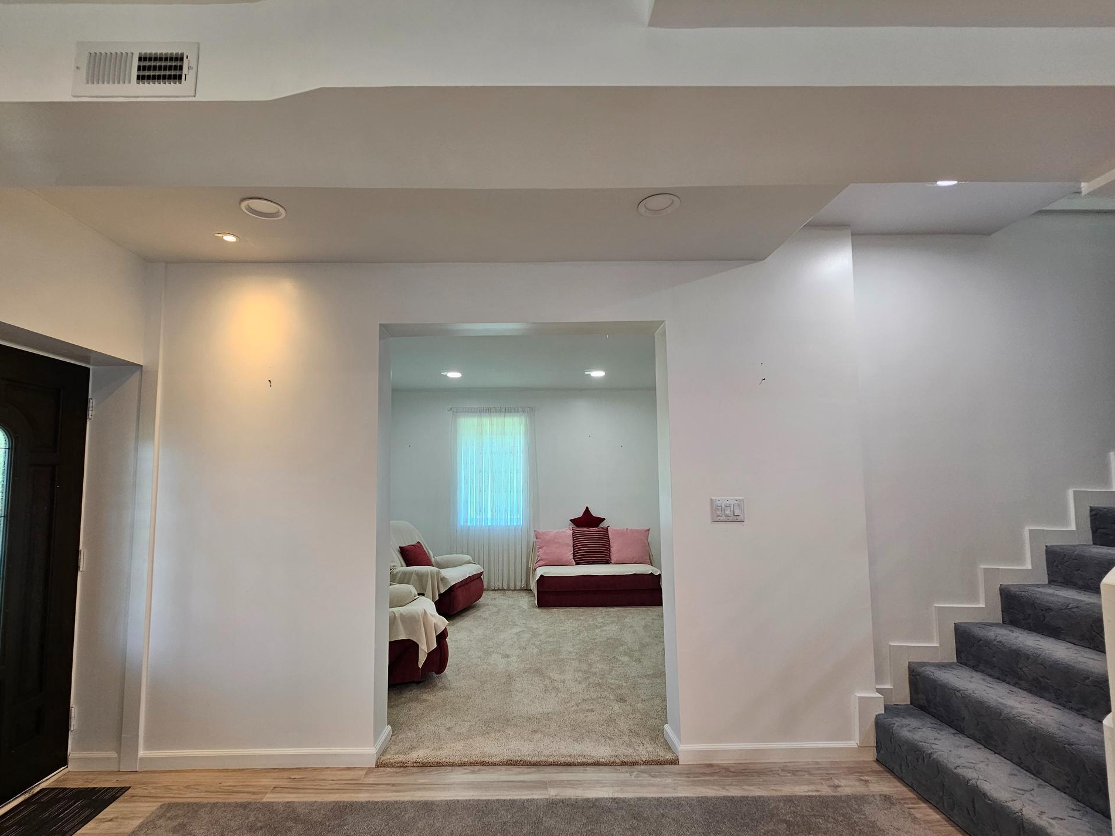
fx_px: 451
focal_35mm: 14
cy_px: 447
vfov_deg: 85.5
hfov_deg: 101.9
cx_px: 523
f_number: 2.2
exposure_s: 1/60
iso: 100
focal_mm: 2.2
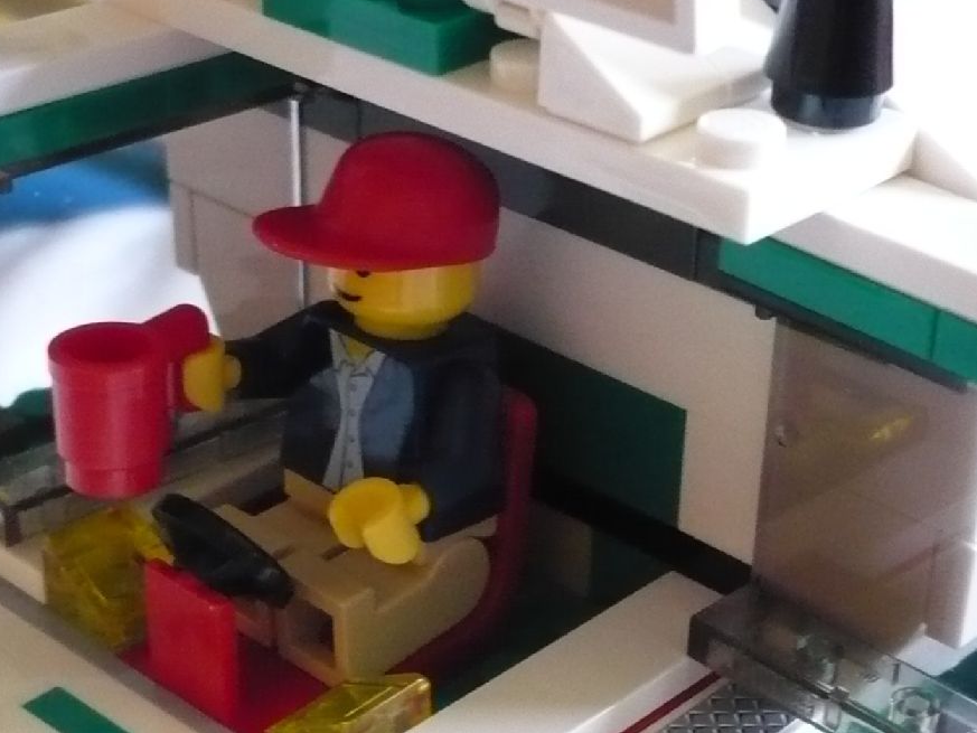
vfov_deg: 18.5
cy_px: 594
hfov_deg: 24.7
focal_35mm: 79
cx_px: 396
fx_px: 2230
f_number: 2.8
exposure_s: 1/50
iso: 400
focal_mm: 5.8
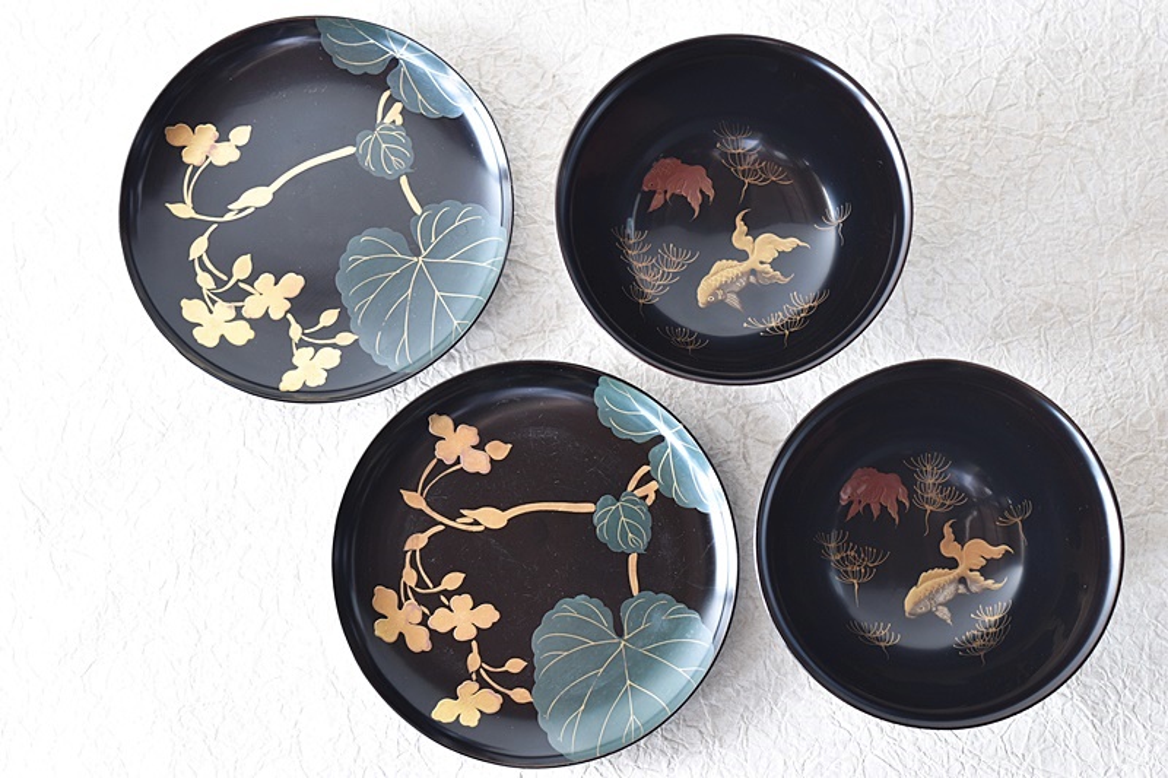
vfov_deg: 19.7
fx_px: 2238
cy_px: 389
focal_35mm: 69
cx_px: 584
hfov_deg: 29.2
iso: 400
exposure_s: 1/3
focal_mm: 46
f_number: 5.6
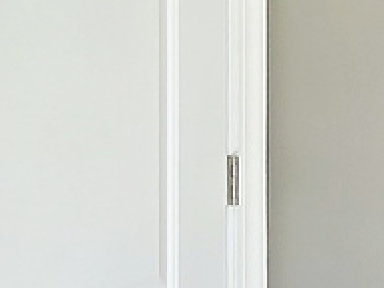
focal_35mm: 97
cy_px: 344
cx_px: 842
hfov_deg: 15.0
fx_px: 1077
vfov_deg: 14.8
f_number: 2.2
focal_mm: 2.2
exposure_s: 1/120
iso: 50
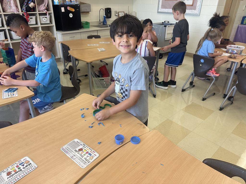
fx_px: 171
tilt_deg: -26.9
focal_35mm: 24
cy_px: 92
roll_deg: -2.0
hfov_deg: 71.6
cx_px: 123
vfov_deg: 56.8
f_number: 1.78
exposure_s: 1/120
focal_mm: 6.86
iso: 200
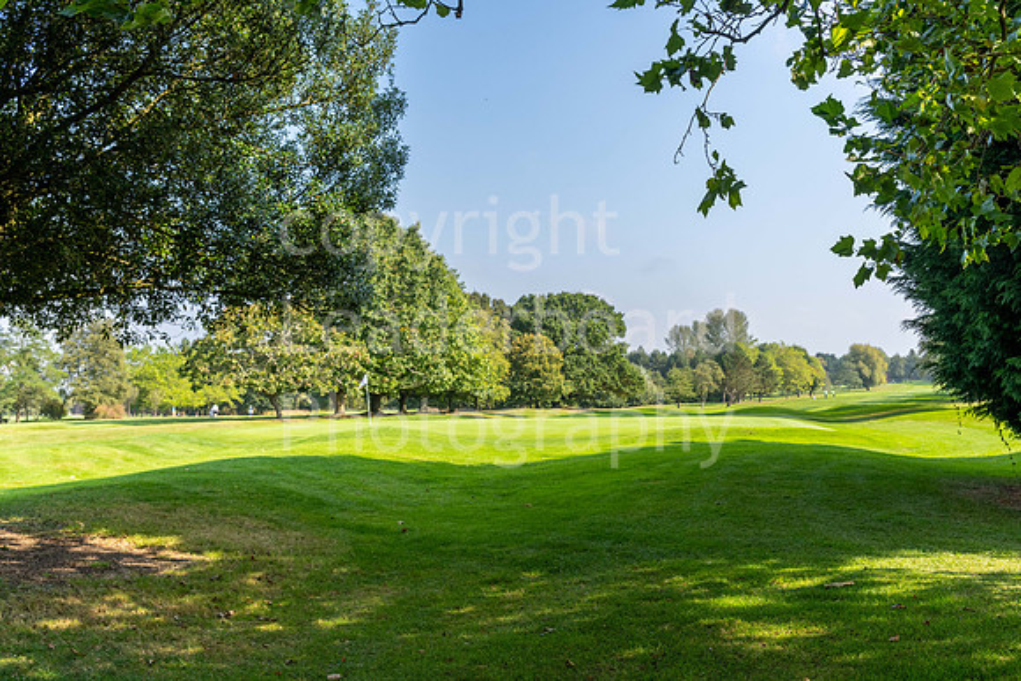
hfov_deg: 59.5
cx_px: 510
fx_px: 894
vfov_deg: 41.7
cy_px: 340
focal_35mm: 32
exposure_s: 1/800
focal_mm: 31.5
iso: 250
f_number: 5.6
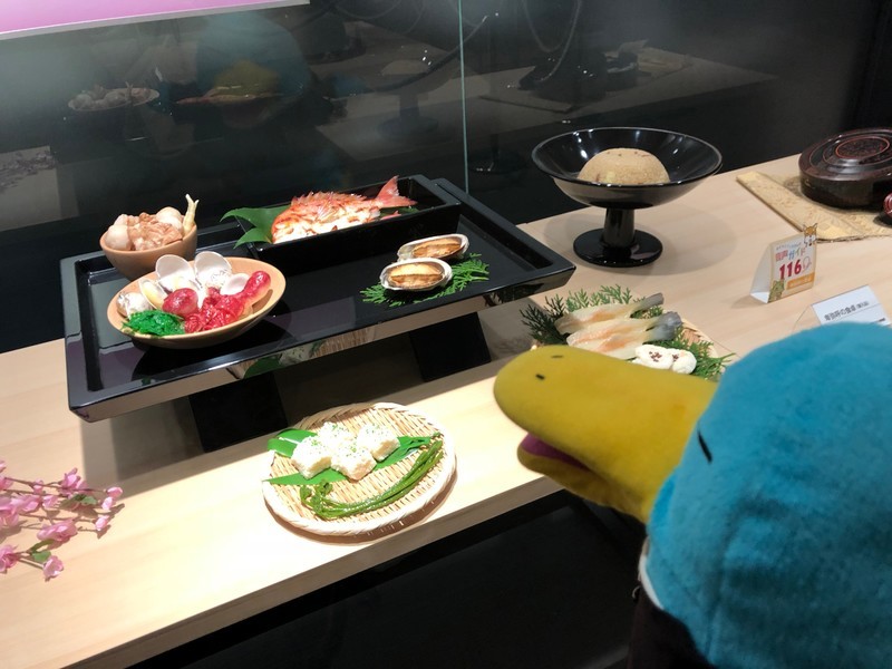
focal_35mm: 28
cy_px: 334
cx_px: 446
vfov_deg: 49.7
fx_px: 722
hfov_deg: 63.4
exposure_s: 1/15
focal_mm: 3.99
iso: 50
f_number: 1.8
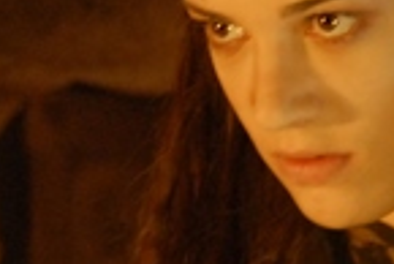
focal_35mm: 398
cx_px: 386
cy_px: 257
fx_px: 4365
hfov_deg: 5.2
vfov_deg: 3.5
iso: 1000
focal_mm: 55
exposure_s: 1/30
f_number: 5.6
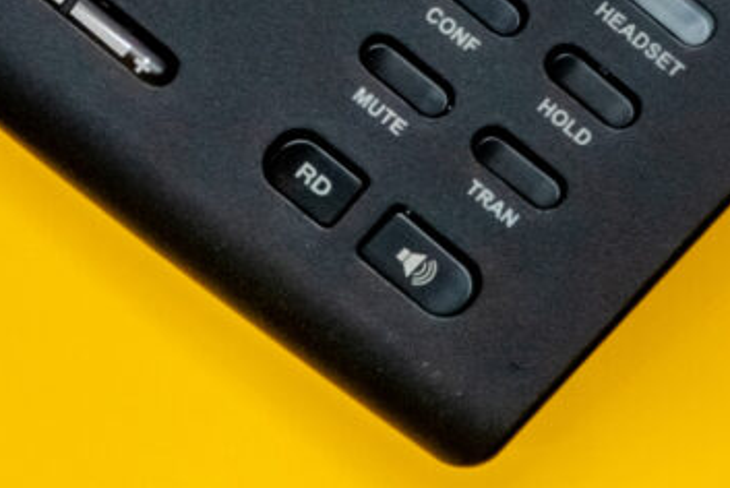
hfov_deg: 5.6
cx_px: -1301
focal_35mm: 348
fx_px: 7062
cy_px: 968
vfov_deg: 3.9
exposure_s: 1/60
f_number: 11
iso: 500
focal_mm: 32
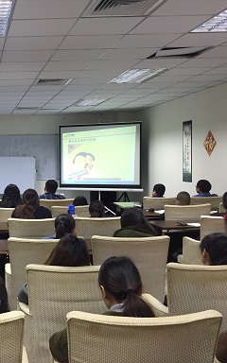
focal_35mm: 48
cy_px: 183
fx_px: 475
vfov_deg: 41.8
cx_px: -19
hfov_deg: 25.1
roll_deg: +0.6
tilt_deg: -2.7
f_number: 2.2
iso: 125
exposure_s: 1/33
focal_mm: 4.15
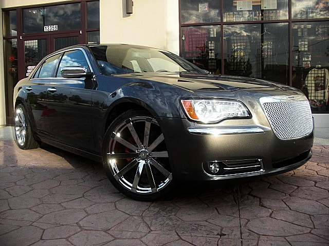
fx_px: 342
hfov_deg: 51.4
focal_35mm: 36
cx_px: 164
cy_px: 123
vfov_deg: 39.7
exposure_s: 1/160
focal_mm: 6.3
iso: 50
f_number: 2.8
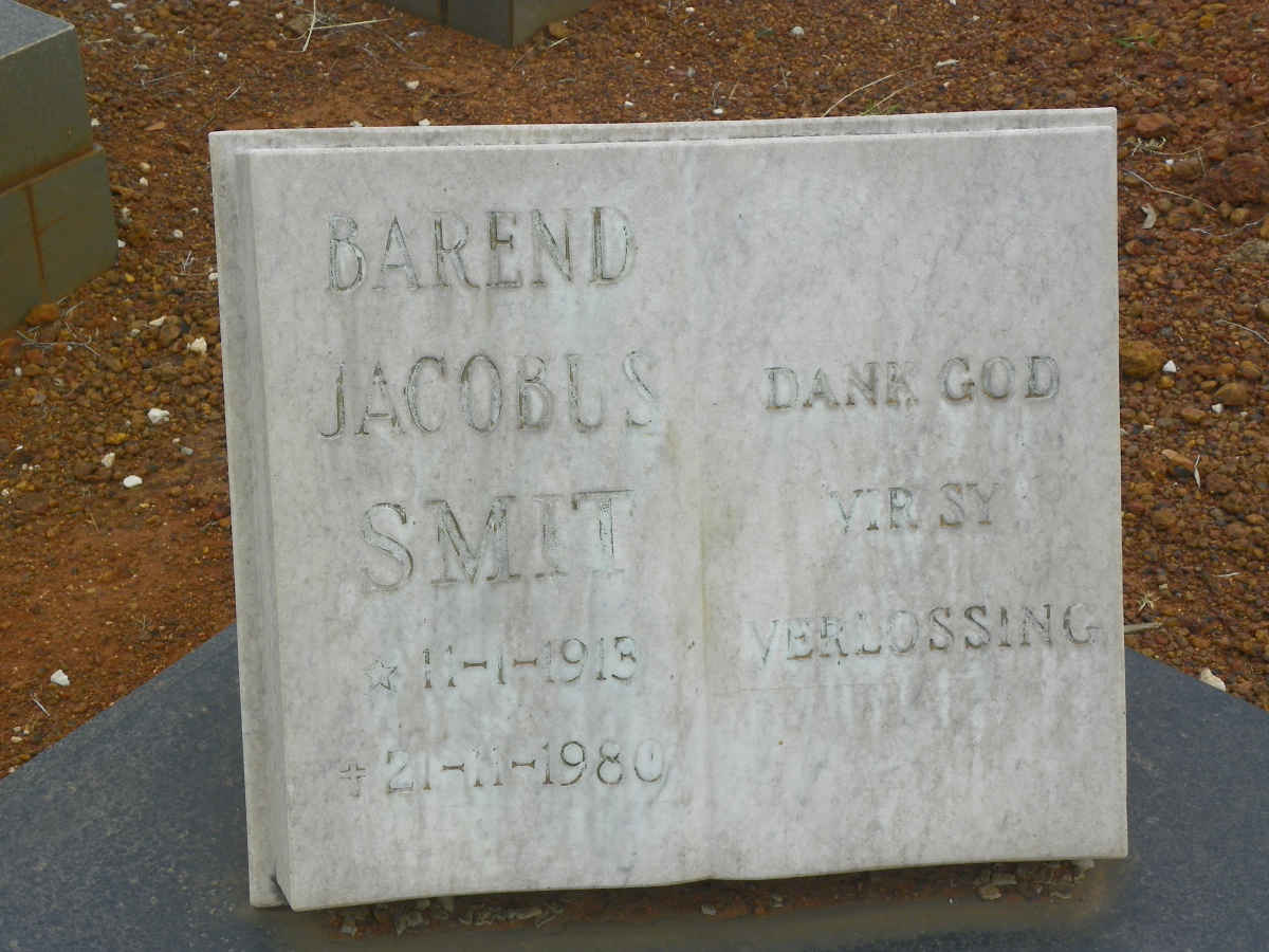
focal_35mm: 64
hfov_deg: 30.3
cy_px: 476
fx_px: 2346
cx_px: 634
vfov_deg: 22.9
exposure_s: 1/250
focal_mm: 11.4
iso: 64
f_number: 5
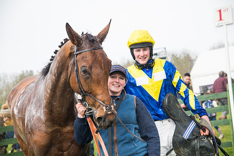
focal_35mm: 85
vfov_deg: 16.1
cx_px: 117
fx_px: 552
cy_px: 78
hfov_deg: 23.9
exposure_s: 1/400
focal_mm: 85
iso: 400
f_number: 5
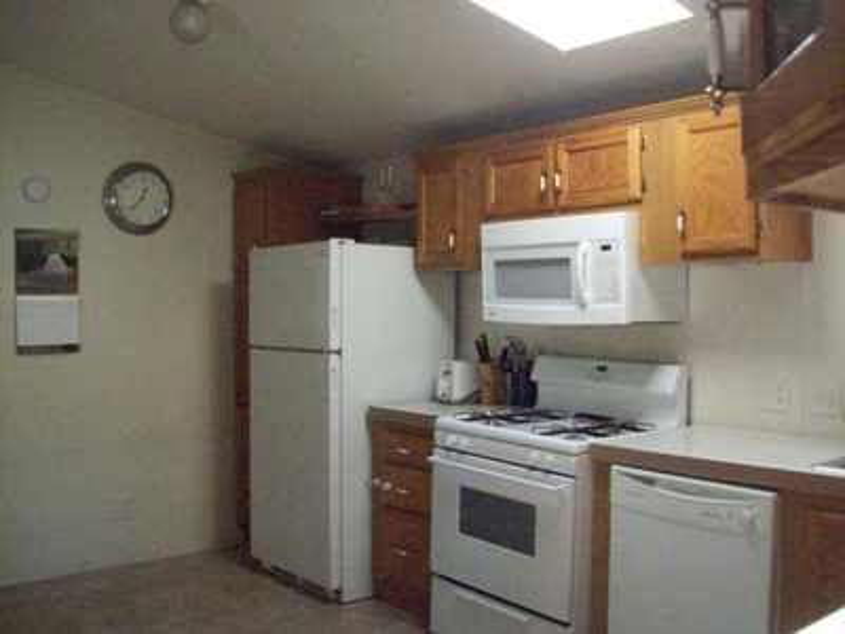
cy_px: 317
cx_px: 422
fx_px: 879
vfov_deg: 39.7
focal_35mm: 36
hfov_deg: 51.4
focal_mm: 6
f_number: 2.7
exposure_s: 1/128
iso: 586
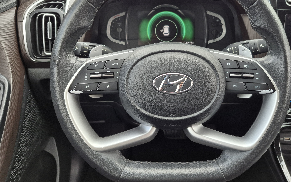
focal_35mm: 30
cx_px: 166
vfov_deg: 41.6
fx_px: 238
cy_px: 70
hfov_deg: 62.6
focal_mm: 5.4
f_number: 1.8
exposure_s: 1/200
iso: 50
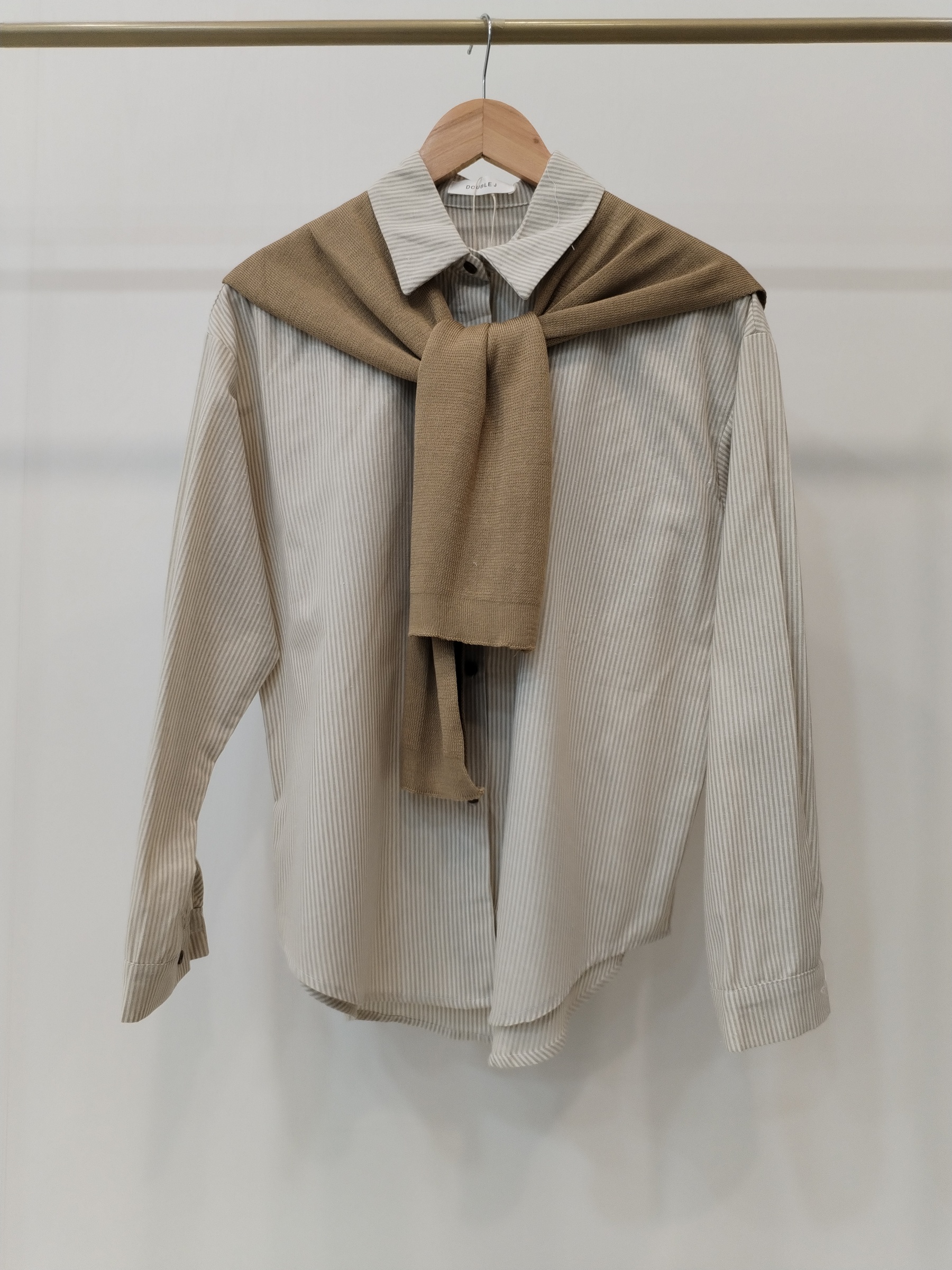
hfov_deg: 48.2
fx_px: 1063
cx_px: 476
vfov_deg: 61.7
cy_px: 635
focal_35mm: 29
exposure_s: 1/60
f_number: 1.8
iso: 289
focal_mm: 4.75
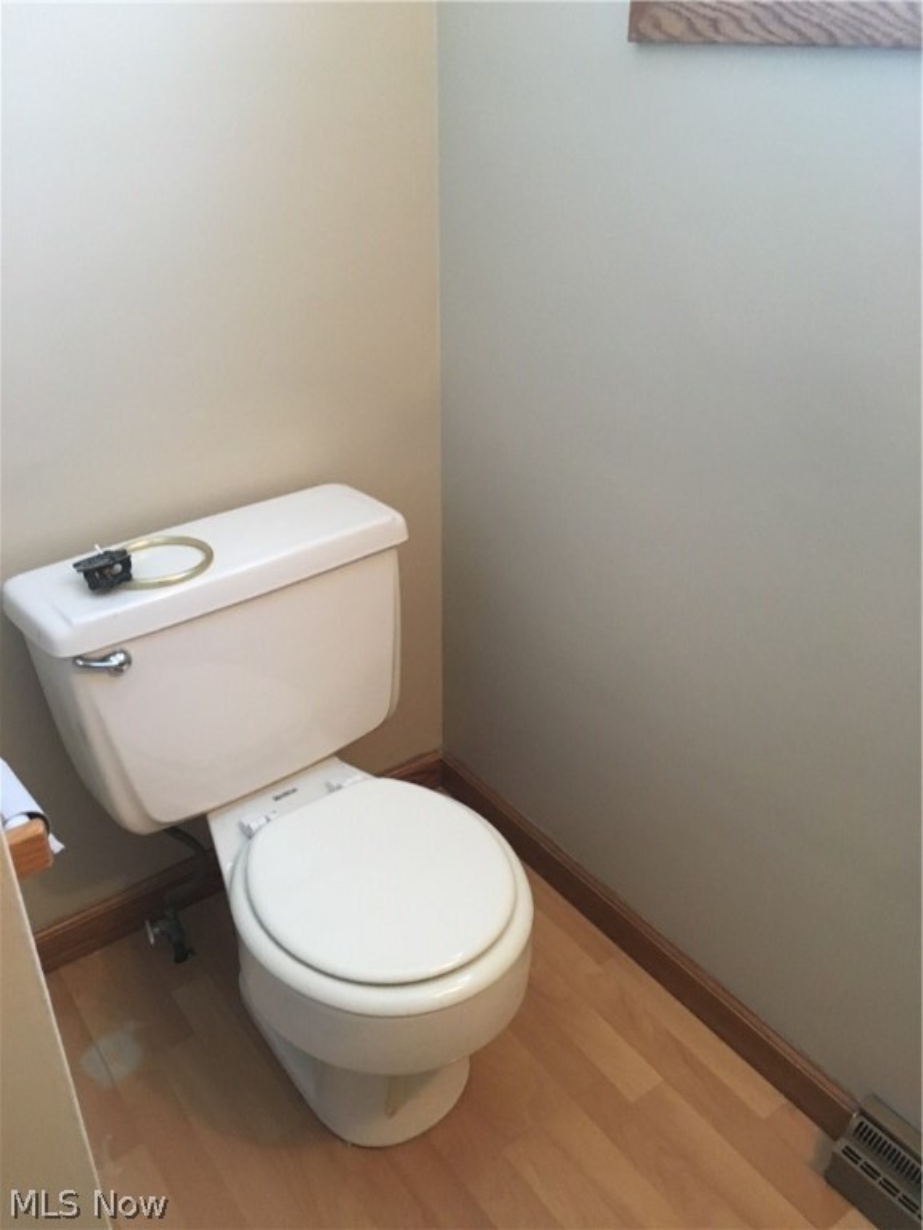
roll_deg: -1.7
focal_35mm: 29
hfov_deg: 48.2
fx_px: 1031
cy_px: 615
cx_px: 462
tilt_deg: -28.8
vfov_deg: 61.7
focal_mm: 4.15
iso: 160
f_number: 2.2
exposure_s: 1/30
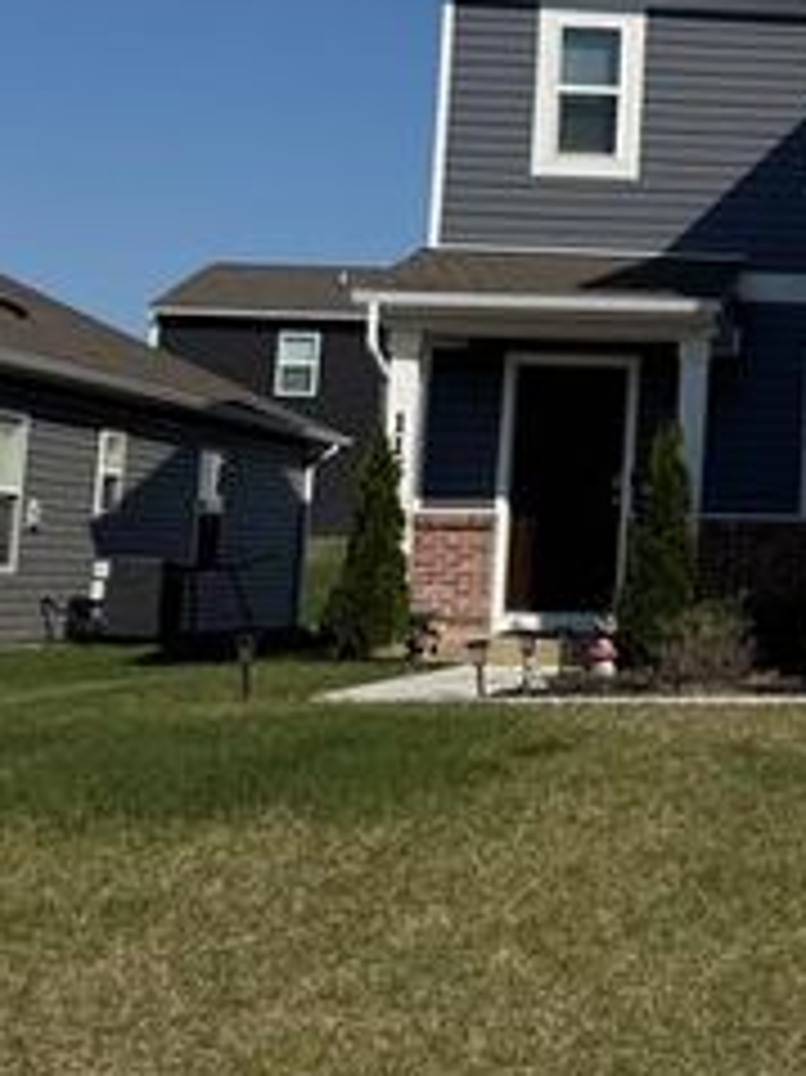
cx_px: 1090
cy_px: 295
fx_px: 2082
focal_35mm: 67
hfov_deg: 19.9
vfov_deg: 28.6
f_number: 1.78
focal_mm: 6.76
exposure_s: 1/10309
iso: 80
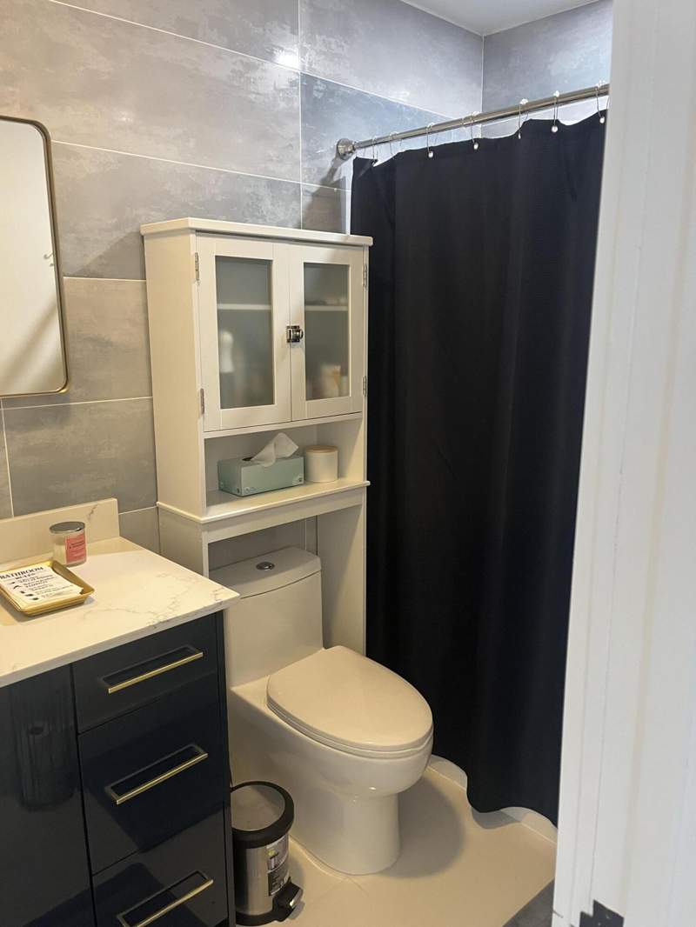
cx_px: 348
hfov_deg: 53.1
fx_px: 697
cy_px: 464
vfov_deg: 67.3
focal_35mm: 26
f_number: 1.6
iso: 320
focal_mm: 5.1
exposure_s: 1/60
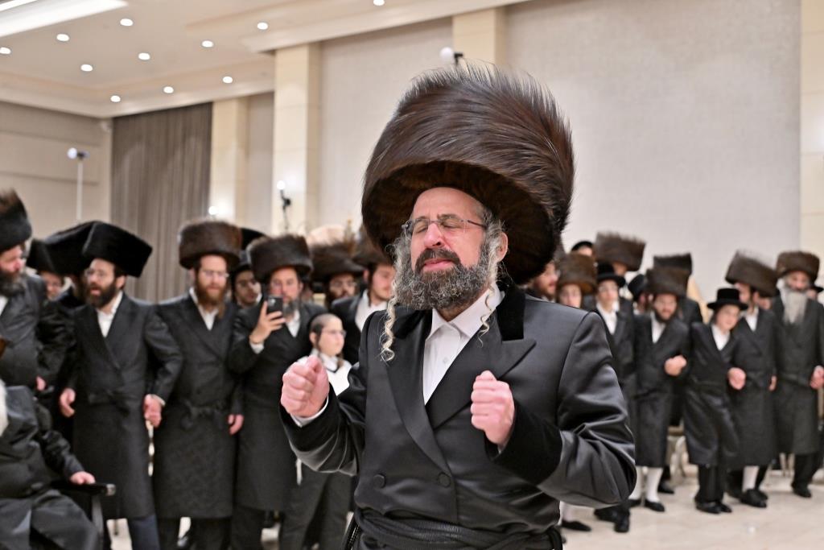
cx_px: 412
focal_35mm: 46
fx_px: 1053
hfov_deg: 42.7
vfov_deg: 29.3
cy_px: 275
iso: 1250
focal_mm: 46
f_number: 4
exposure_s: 1/250
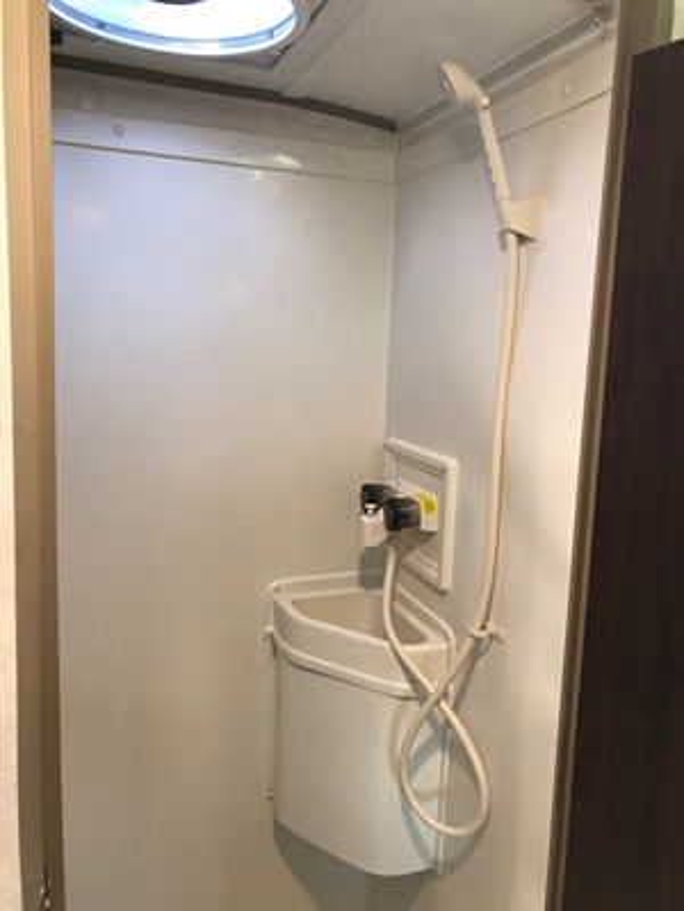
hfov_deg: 49.7
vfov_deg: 63.4
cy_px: 456
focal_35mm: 28
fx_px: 738
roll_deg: -3.2
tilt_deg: -6.6
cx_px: 342
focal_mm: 4
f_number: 1.8
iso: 64
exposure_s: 1/15
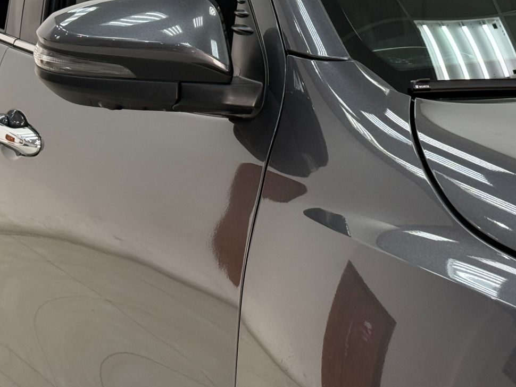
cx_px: 281
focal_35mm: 95
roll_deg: +1.0
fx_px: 1416
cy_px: 110
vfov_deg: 15.5
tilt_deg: -7.5
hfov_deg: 20.6
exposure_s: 1/120
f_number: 1.78
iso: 125
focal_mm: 6.76
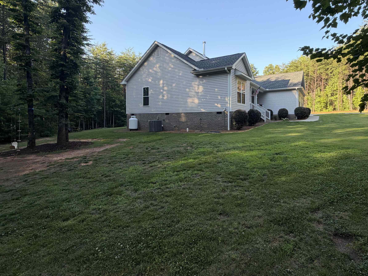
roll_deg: +0.8
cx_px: 217
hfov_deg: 86.9
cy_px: 118
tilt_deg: +2.8
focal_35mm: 18
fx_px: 191
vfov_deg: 71.2
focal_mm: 2.22
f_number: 2.2
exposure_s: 1/188
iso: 40
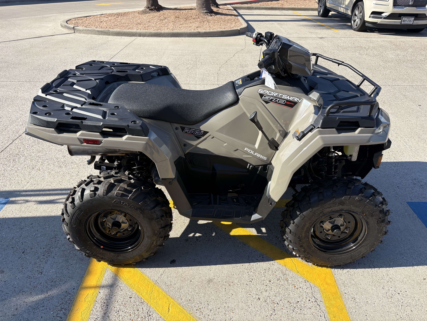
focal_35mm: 26
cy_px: 160
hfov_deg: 67.3
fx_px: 321
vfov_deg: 53.1
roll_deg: +1.0
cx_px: 214
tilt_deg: -32.2
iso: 50
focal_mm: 5.96
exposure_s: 1/1799
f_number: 1.6
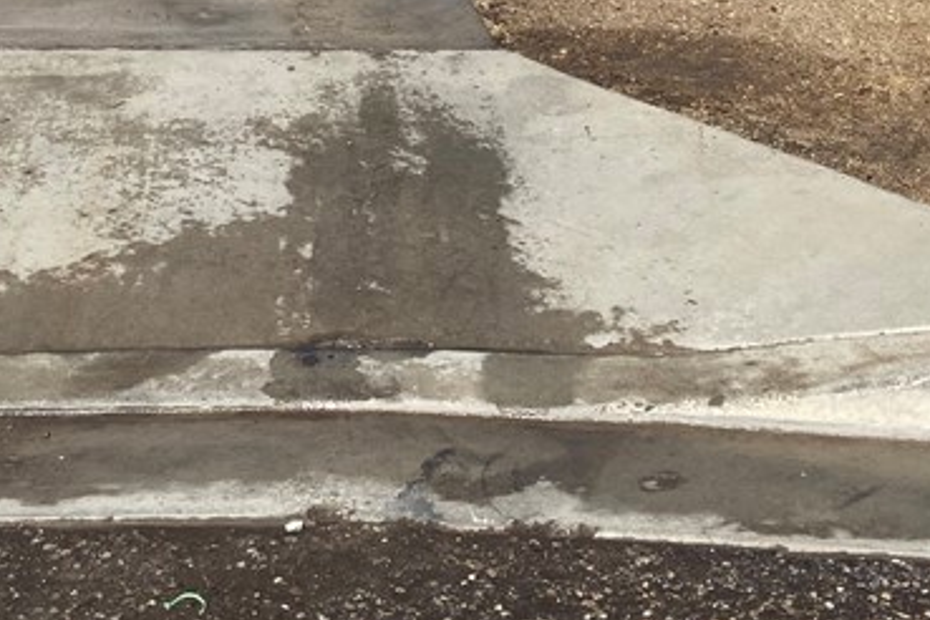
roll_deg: +1.5
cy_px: -108
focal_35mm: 75
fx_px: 1937
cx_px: 436
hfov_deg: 27.0
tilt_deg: -9.3
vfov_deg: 17.4
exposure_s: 1/5236
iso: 32
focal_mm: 4.25
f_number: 1.8
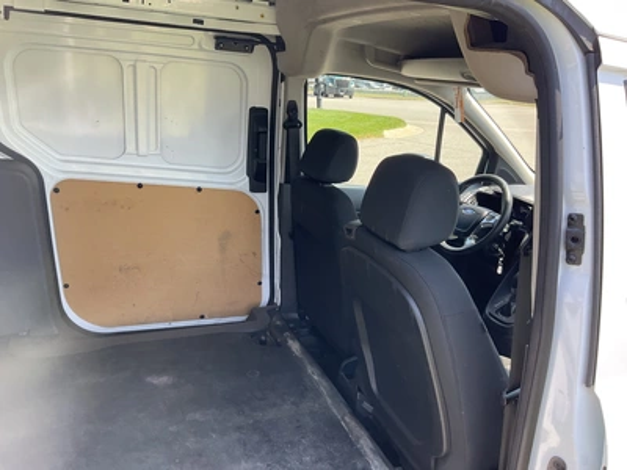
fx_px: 525
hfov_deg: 61.7
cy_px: 235
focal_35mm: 29
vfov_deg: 48.2
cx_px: 314
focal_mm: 3
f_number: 1.8
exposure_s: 1/172
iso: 32
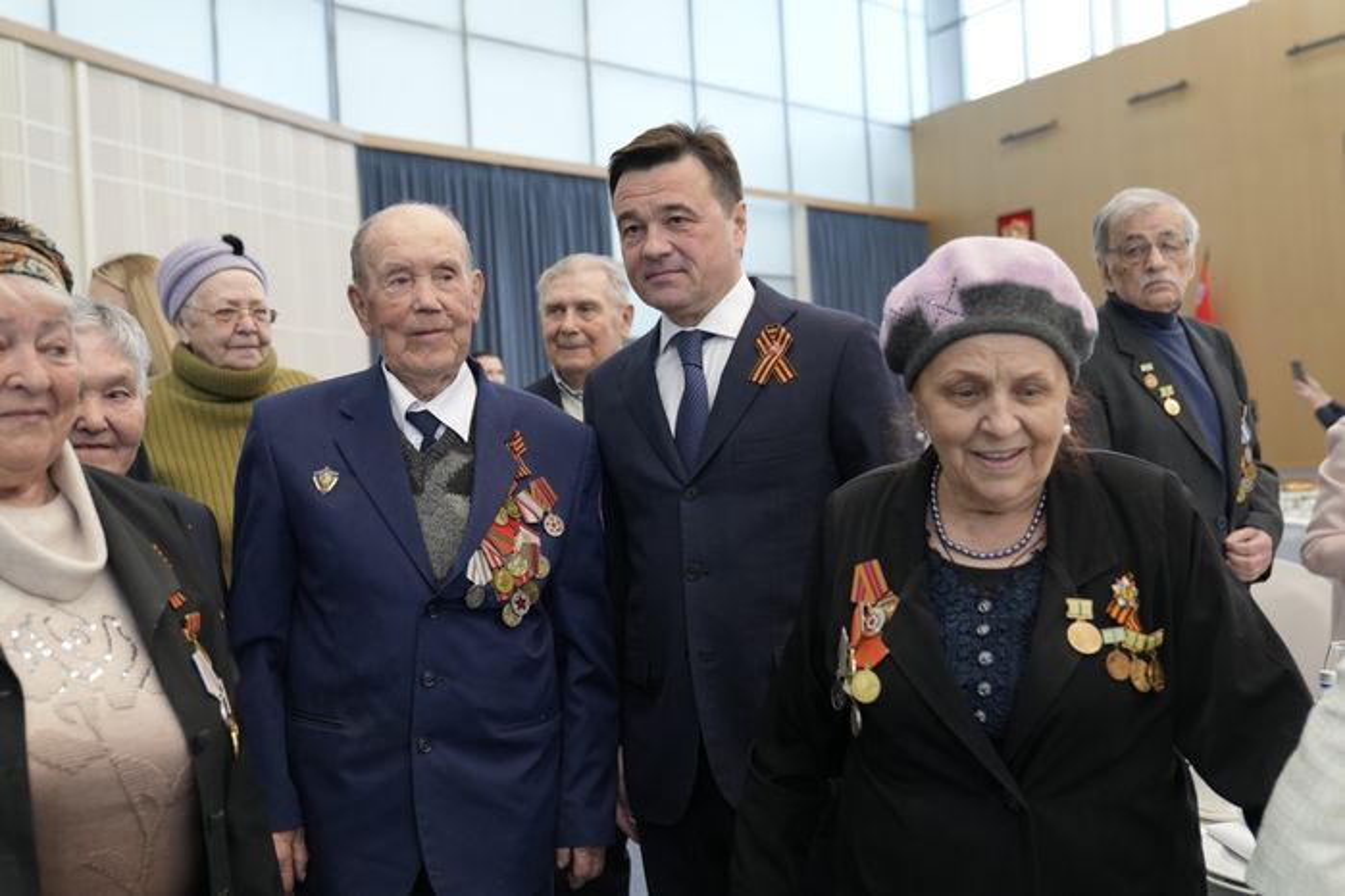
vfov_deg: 37.9
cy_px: 448
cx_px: 672
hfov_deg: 54.4
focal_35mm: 35
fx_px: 1308
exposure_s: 1/160
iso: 1000
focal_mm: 35
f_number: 3.2
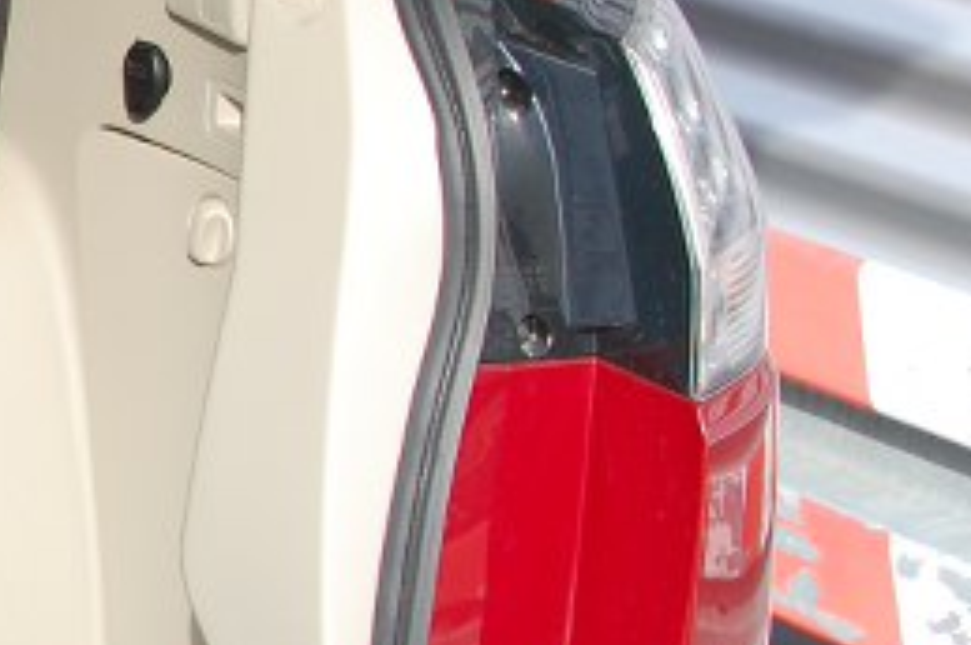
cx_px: -802
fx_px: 4148
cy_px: -2
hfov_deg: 12.2
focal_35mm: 154
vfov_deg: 8.8
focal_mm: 26
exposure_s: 1/200
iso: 200
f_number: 7.1
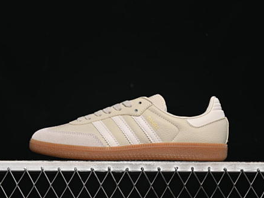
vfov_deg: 18.0
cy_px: 99
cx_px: 128
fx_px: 625
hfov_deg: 23.8
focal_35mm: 82
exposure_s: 1/60
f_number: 6.3
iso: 160
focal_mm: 50
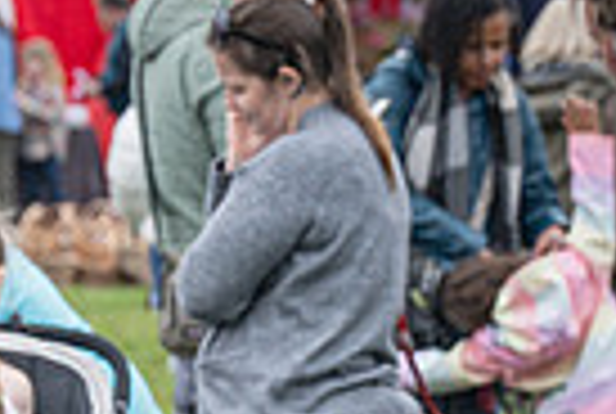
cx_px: -299
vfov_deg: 4.0
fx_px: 5899
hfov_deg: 5.9
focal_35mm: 344
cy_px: 824
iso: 400
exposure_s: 1/1600
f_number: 4
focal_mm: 70
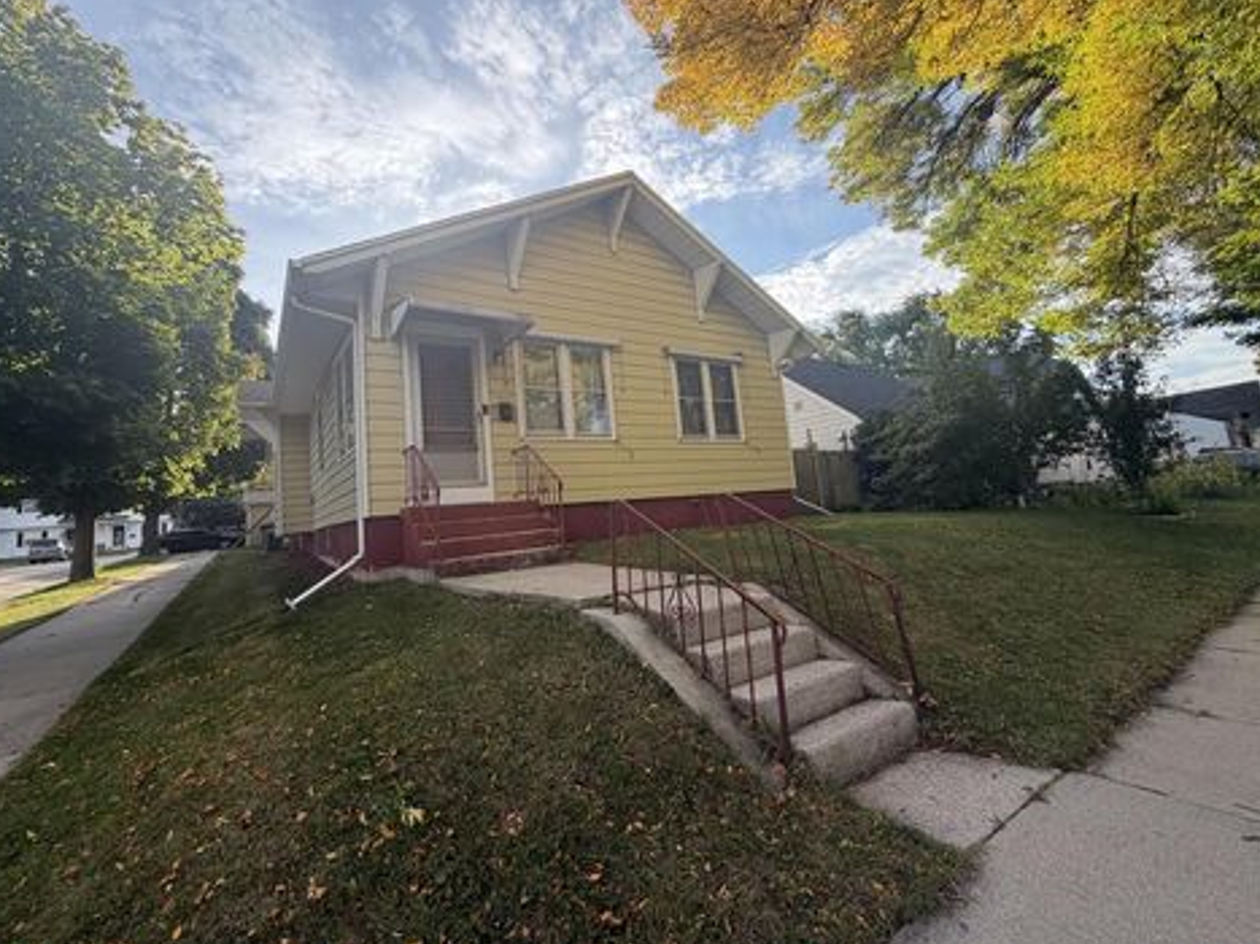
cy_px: 452
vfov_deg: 81.7
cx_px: 596
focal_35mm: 15
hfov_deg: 98.1
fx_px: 546
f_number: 2.2
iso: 40
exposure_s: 1/531
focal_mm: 2.22
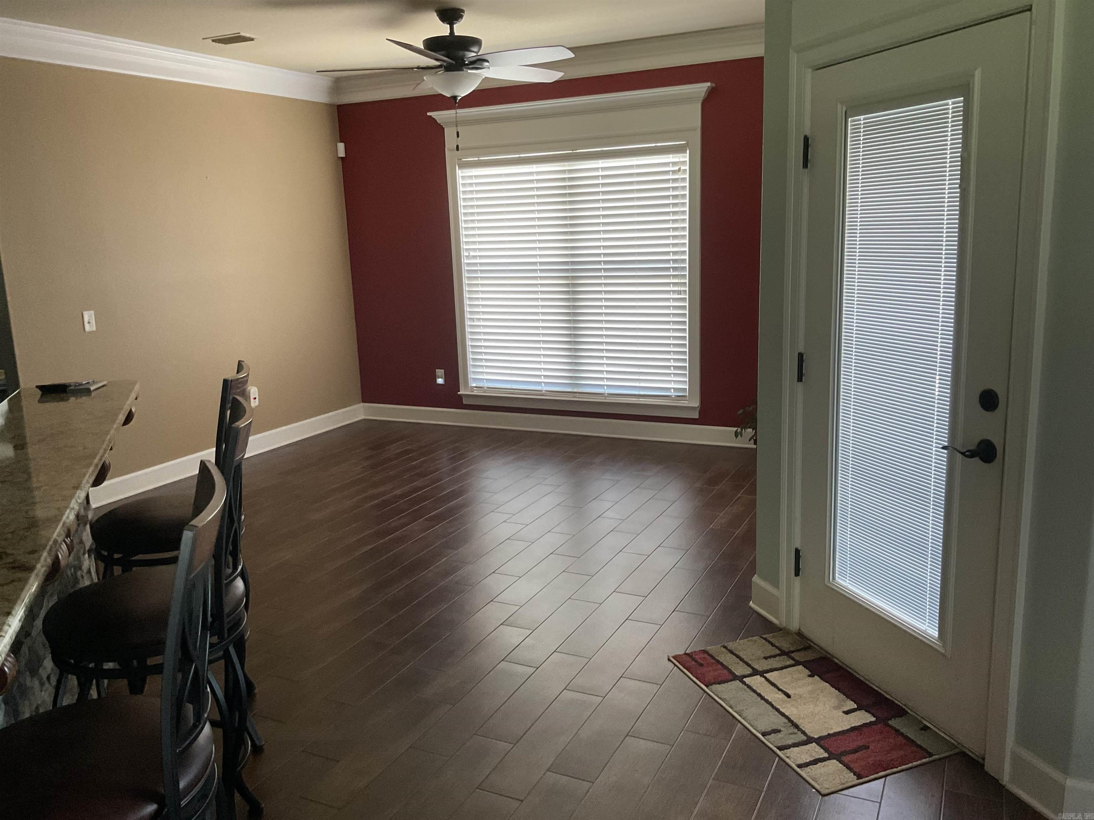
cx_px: 547
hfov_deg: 61.7
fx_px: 917
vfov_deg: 48.2
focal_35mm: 29
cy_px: 410
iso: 200
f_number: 1.8
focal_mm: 3
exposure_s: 1/60
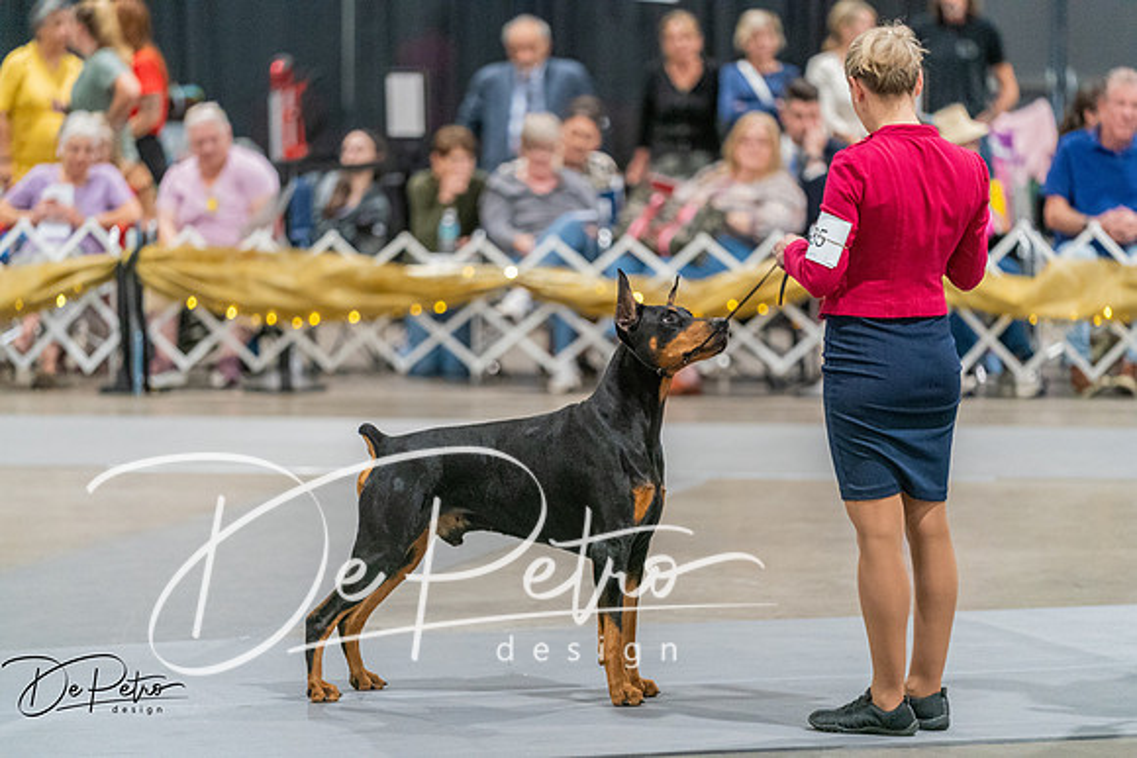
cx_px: 568
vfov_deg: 7.3
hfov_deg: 11.0
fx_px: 5907
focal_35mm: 187
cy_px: 379
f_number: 2.8
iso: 6400
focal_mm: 187
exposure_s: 1/250
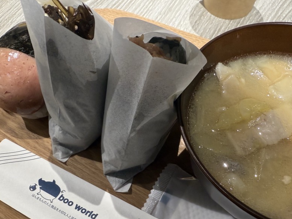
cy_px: 141
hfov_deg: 57.9
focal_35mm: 31
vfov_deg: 45.0
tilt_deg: -59.2
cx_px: 176
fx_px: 262
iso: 320
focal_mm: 2.22
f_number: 2.2
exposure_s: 1/120
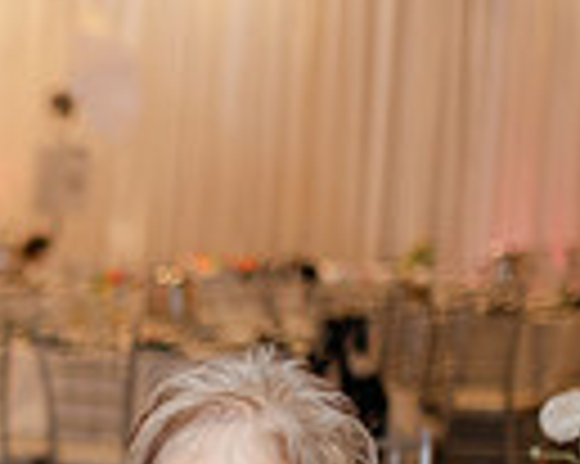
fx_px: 2539
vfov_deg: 10.2
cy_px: 619
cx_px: -364
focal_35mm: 148
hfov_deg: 12.2
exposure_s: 1/160
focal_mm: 35
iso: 400
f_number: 1.4
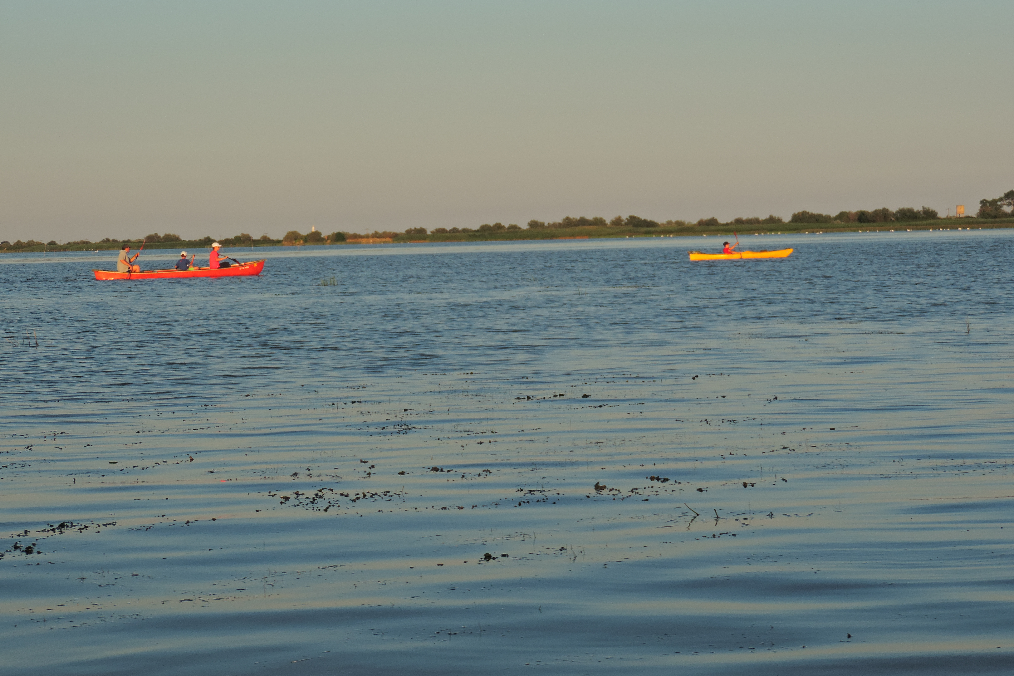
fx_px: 2507
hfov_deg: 22.9
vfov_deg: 15.4
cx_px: 507
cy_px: 296
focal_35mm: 89
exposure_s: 1/500
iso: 80
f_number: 4
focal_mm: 15.1
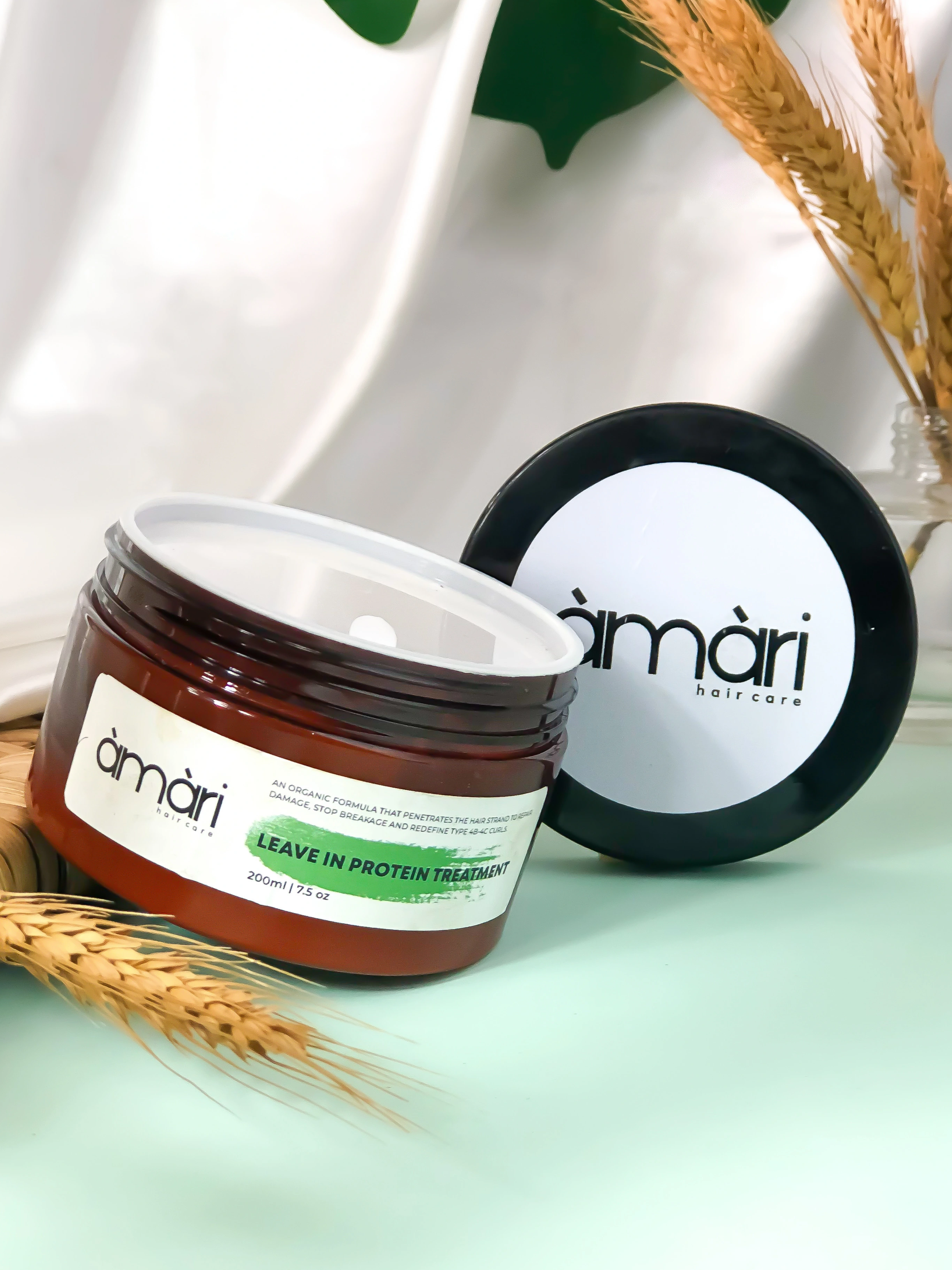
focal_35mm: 63
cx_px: 487
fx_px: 2310
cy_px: 648
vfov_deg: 30.7
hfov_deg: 23.3
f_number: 2.8
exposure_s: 1/35
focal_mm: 6.6
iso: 160
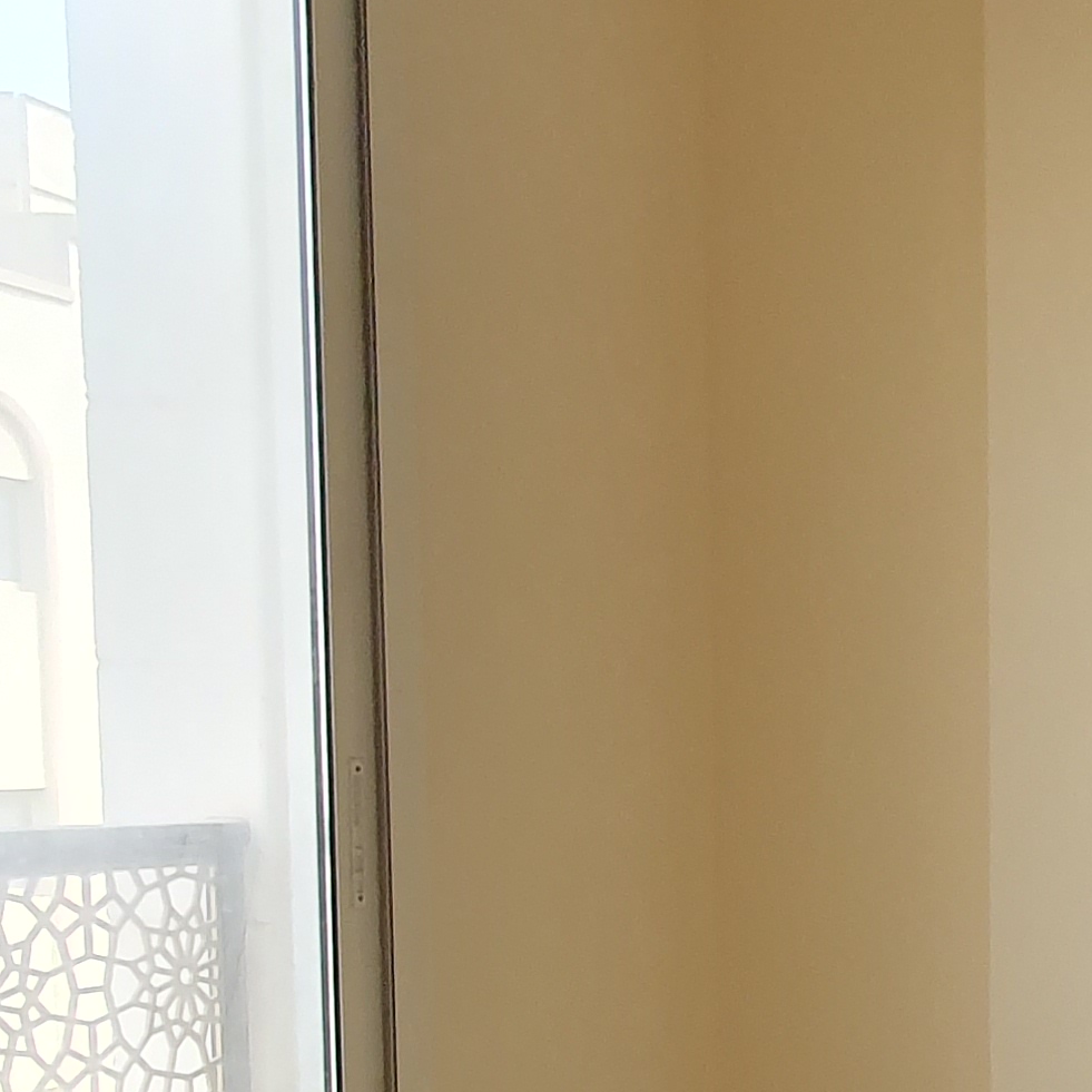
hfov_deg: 24.8
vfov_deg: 30.7
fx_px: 1927
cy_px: 901
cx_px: 1612
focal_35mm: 54
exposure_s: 1/60
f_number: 2.2
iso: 125
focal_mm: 1.8
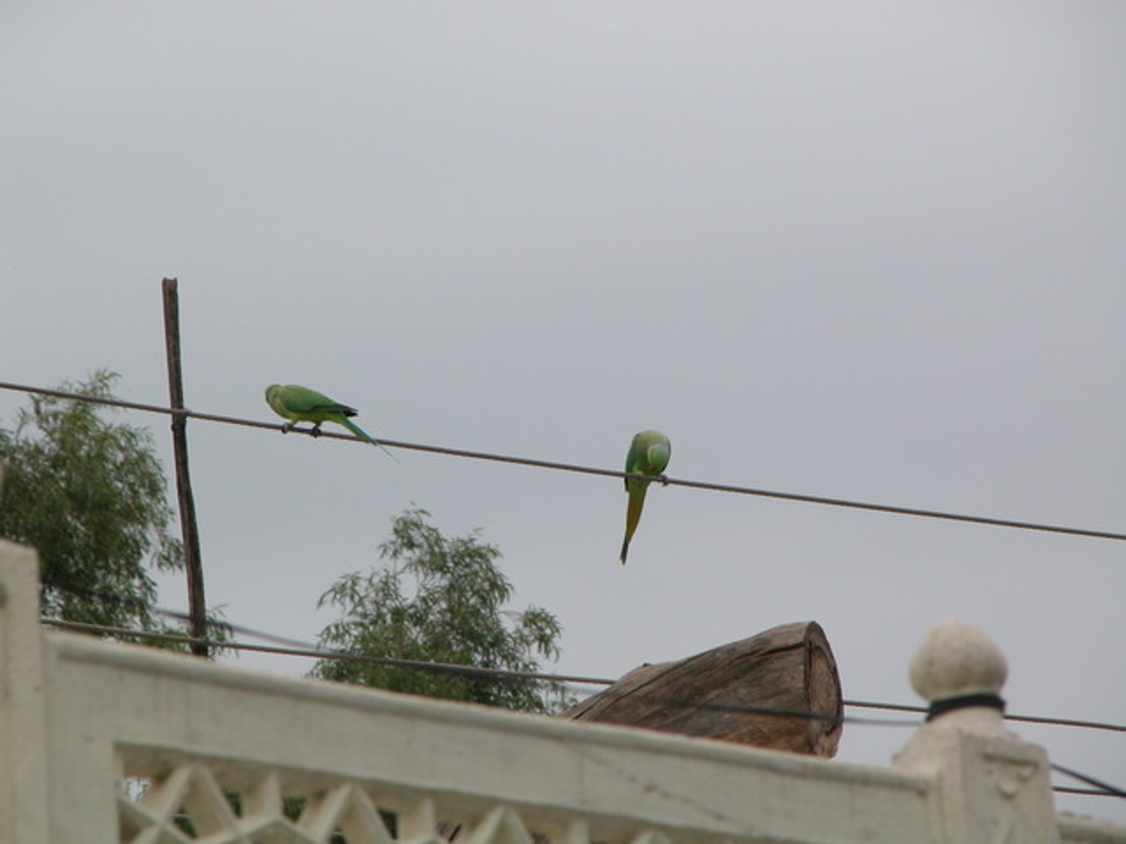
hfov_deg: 7.1
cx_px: 563
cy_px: 422
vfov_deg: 5.3
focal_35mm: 280
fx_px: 9108
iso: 100
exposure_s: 1/300
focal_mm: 71.2
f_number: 5.9
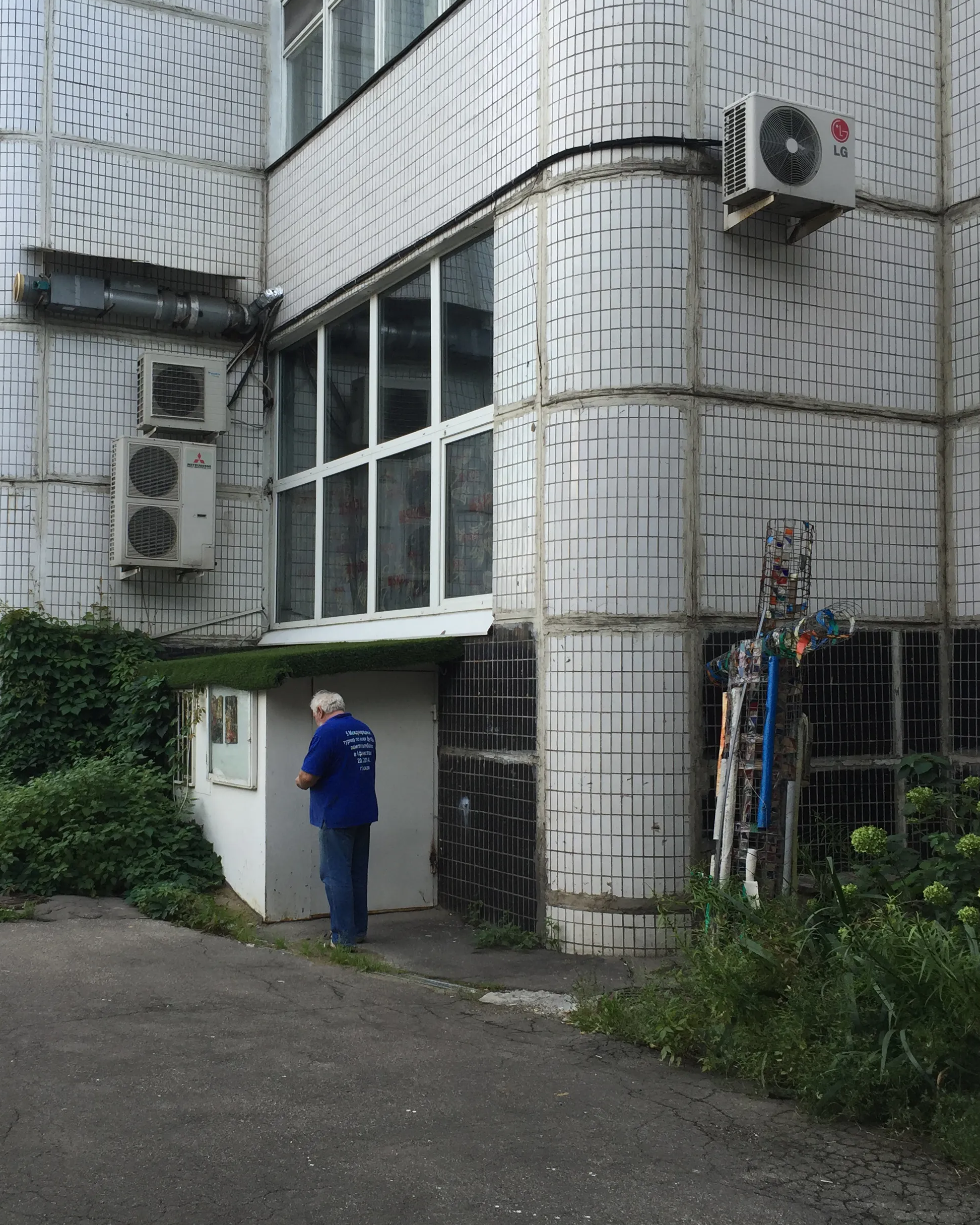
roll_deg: -1.3
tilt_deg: +3.0
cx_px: 381
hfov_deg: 39.0
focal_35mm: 38
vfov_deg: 47.9
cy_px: 613
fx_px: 1378
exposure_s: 1/191
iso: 32
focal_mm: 4.15
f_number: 2.2
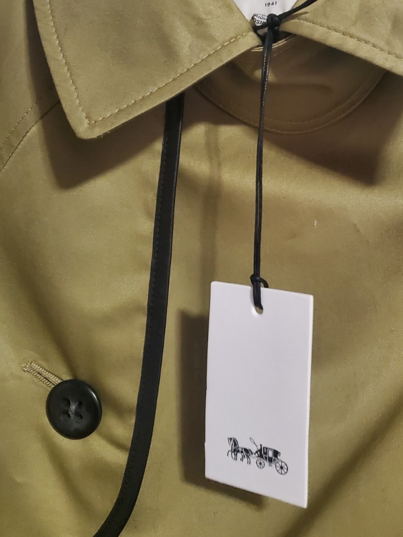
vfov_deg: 47.5
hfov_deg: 36.7
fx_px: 606
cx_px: 241
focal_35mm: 39
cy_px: 205
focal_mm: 4.3
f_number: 1.5
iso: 640
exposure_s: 1/39
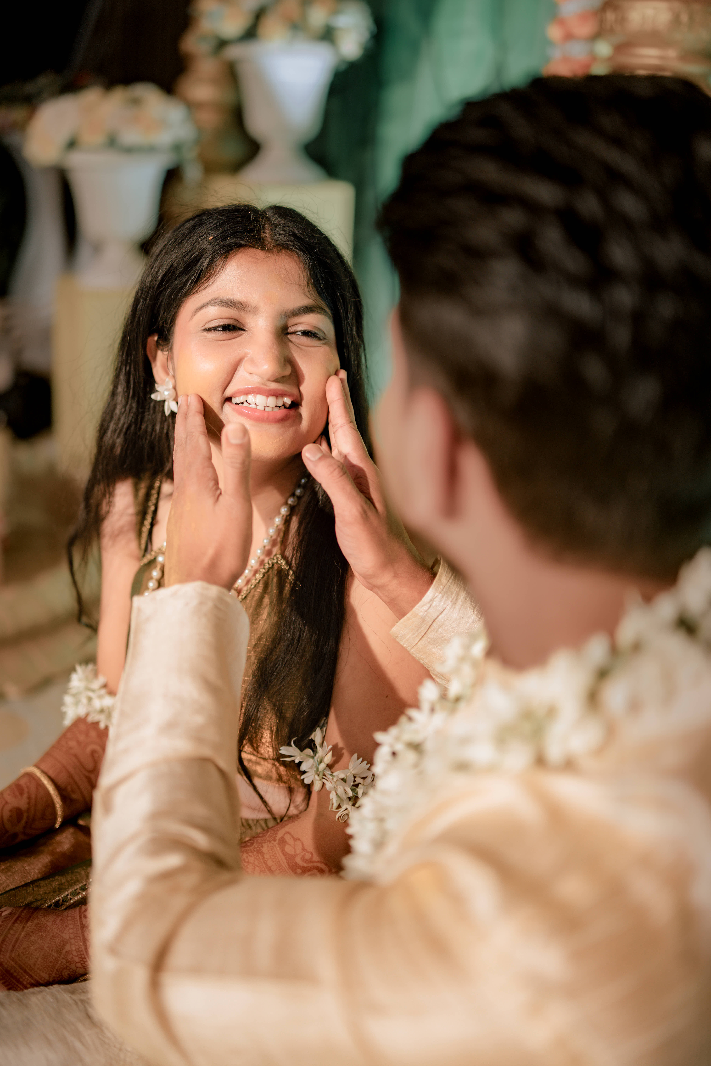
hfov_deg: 37.9
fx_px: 1037
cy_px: 533
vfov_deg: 54.4
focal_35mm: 35
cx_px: 356
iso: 640
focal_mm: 35
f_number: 1.6
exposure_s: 1/320
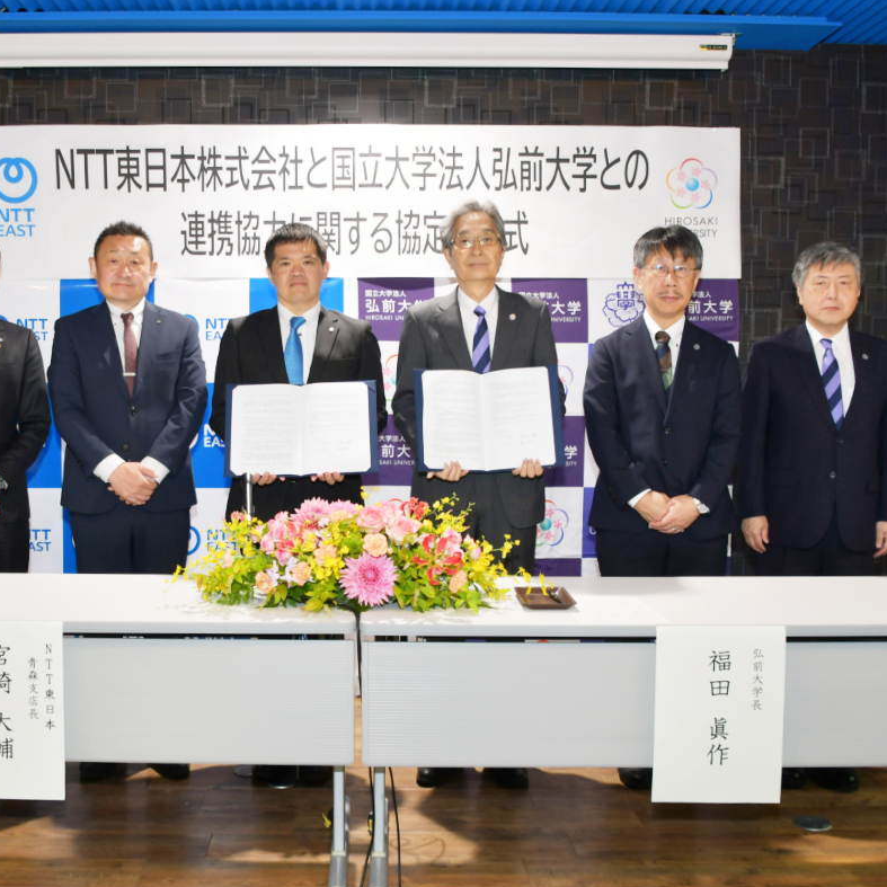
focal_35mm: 35
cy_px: 449
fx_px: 1015
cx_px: 376
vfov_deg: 47.2
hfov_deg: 47.1
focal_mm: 18
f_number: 4.5
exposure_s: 1/60
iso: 160
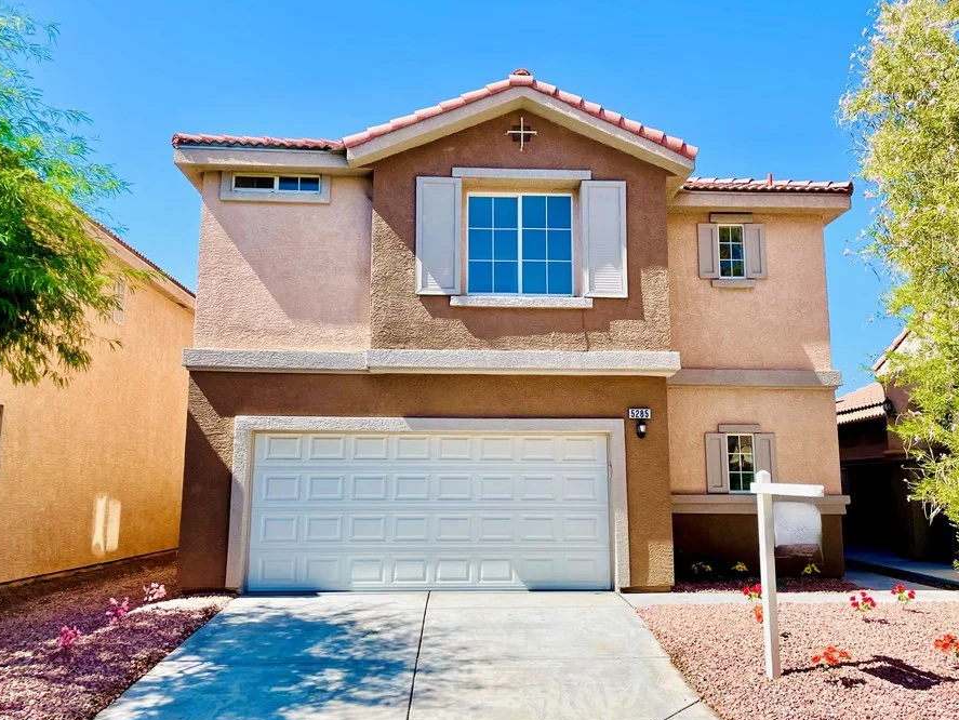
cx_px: 493
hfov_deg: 59.9
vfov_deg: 46.8
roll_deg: +2.0
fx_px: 831
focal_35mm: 30
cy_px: 362
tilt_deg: +9.7
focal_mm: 4.2
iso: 32
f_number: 1.6
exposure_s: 1/3125
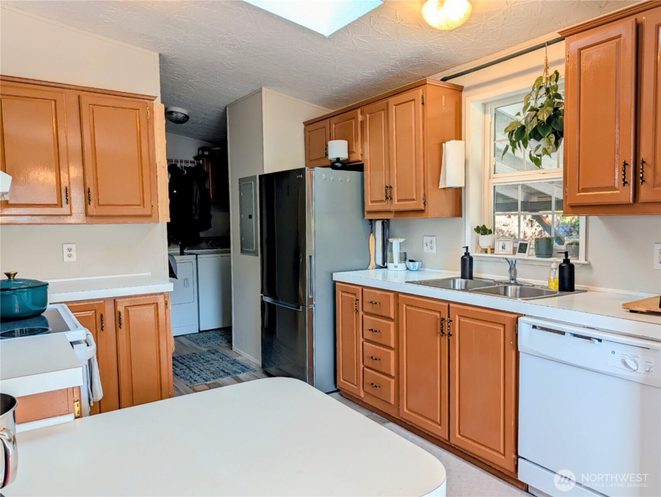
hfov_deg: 71.5
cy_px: 248
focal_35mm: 24
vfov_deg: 56.9
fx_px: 459
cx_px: 330
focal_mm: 6.81
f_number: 1.85
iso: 49
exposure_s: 1/60
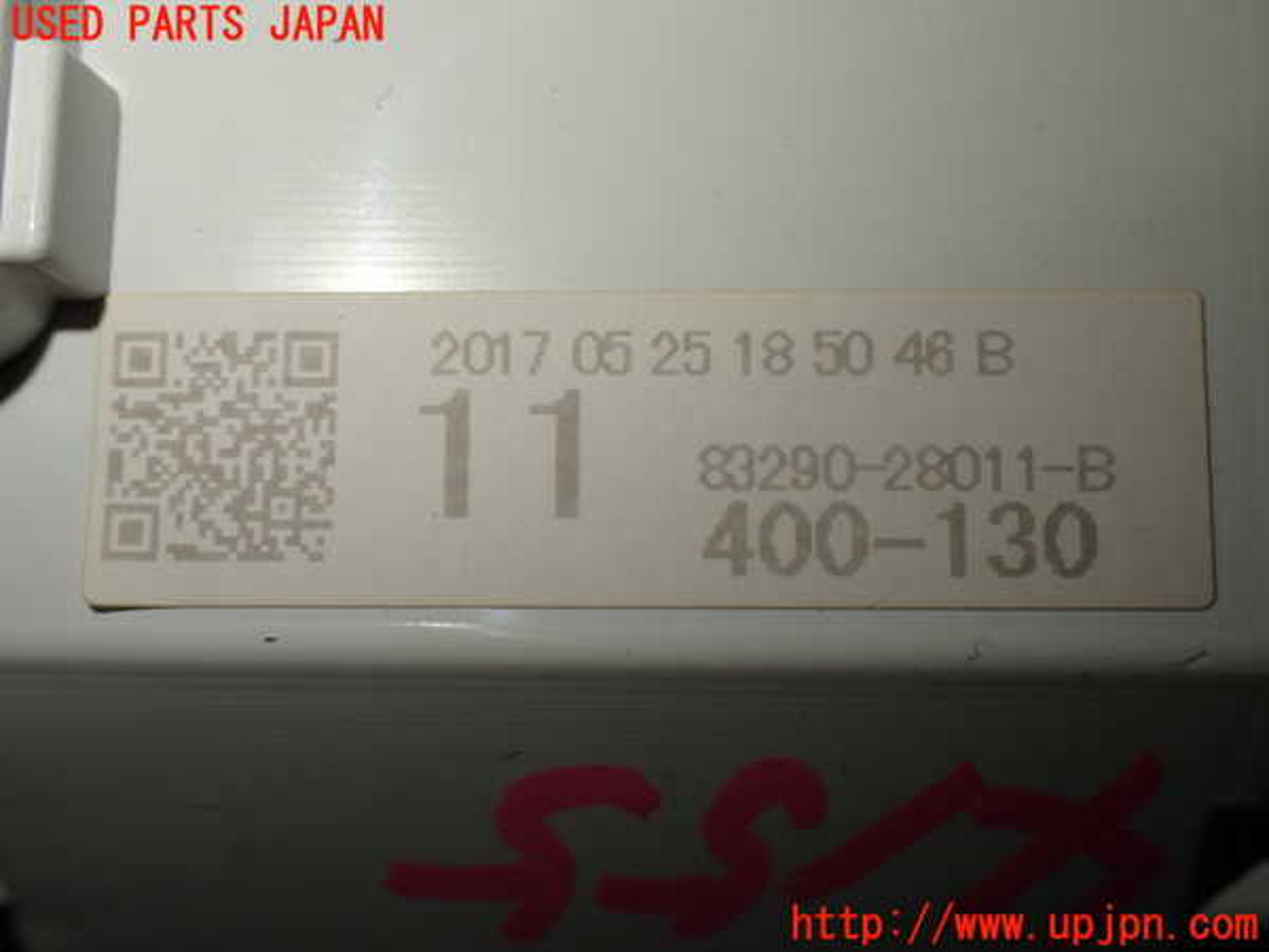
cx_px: 634
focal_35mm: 41
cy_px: 476
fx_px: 1503
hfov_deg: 45.8
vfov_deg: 35.1
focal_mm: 7.31
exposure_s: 1/160
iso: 125
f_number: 4
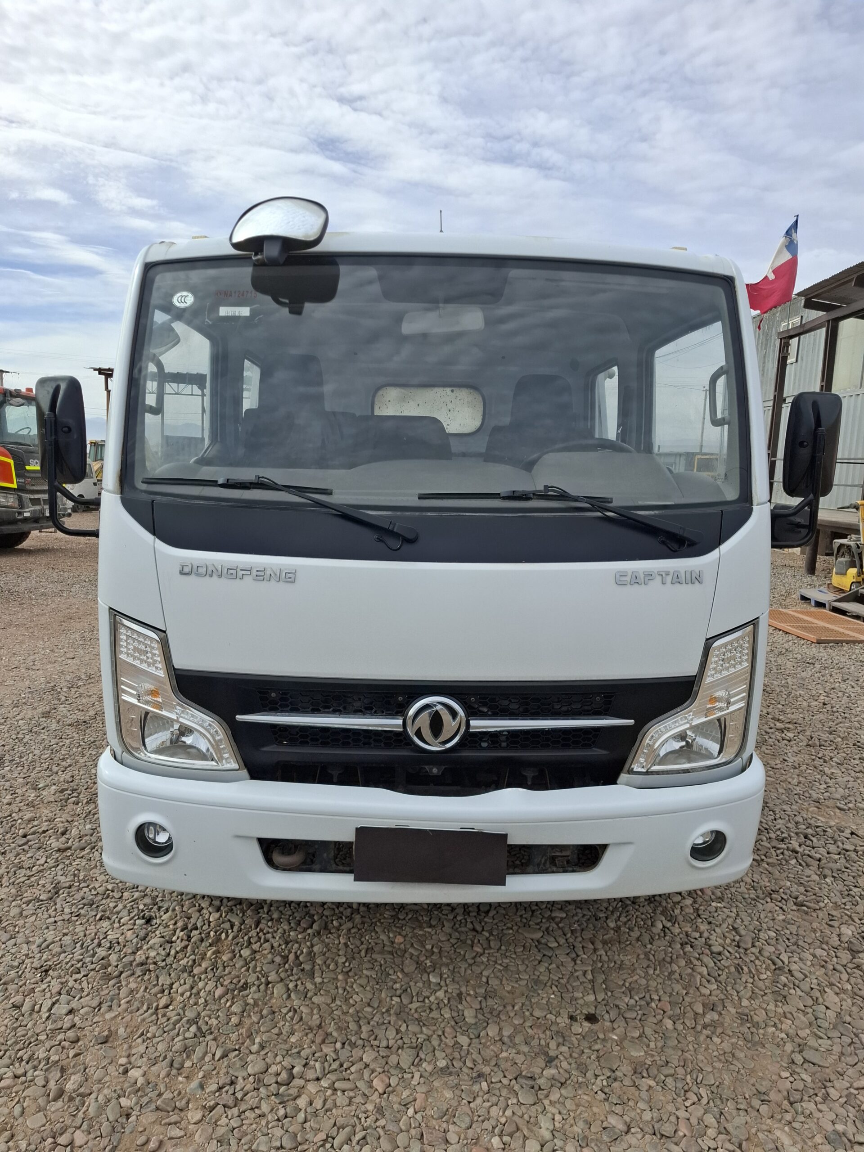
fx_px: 765
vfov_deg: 73.9
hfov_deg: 58.9
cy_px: 576
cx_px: 432
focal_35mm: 23
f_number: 1.8
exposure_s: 1/1838
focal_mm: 5.54
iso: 50
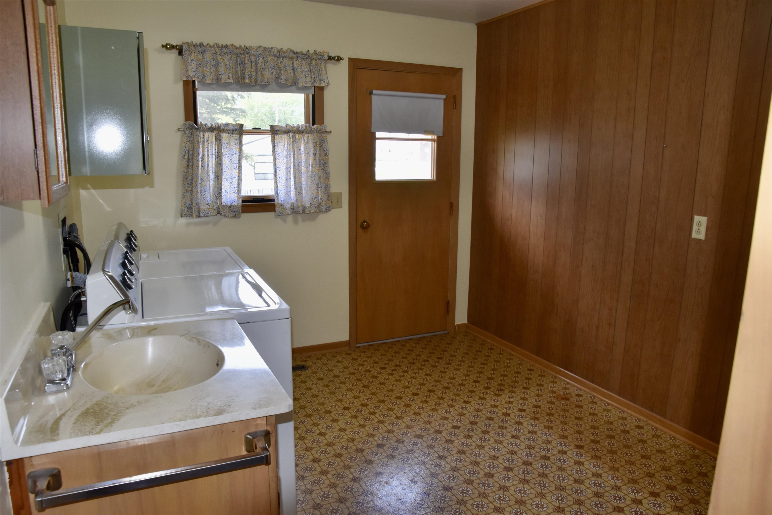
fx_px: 515
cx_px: 386
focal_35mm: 24
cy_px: 258
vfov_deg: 53.1
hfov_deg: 73.7
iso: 720
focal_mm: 16
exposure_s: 1/125
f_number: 5.6
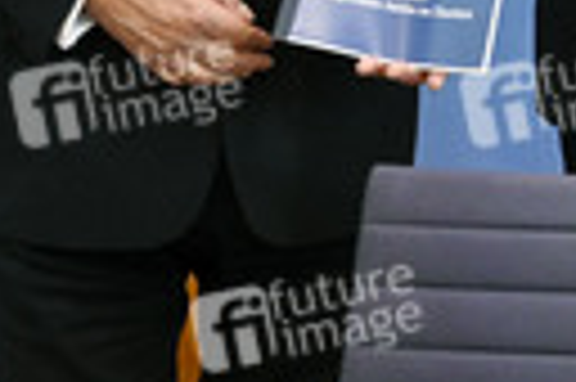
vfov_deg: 10.6
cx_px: 637
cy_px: -243
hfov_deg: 16.2
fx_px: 1965
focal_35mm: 123
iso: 4000
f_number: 6.3
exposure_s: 1/500
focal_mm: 35
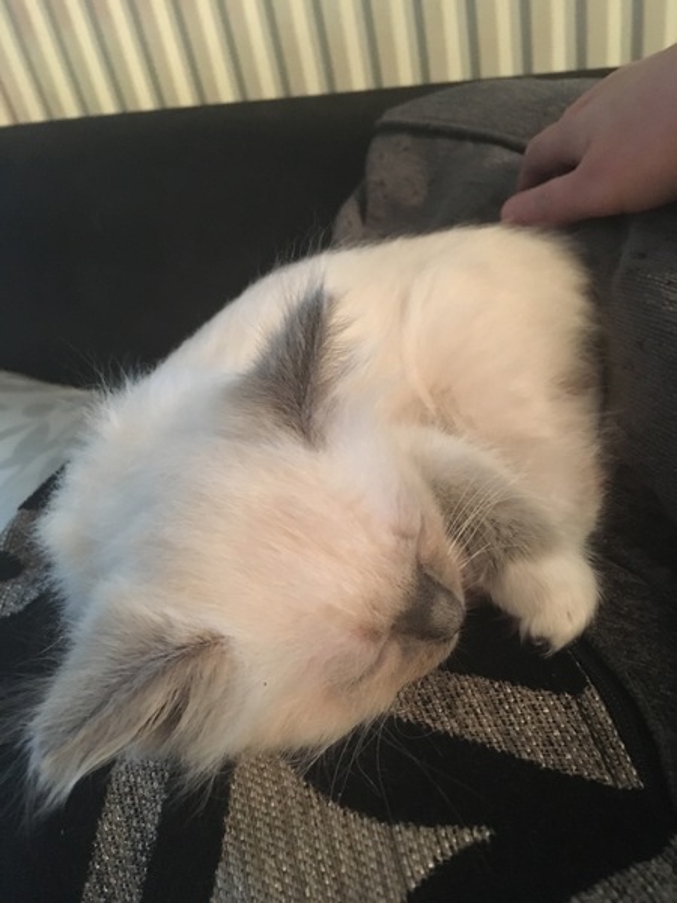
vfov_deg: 61.7
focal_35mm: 29
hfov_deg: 48.2
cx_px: 338
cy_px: 452
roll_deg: +13.9
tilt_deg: -36.9
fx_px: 756
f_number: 2.2
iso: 400
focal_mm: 4.15
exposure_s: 1/17
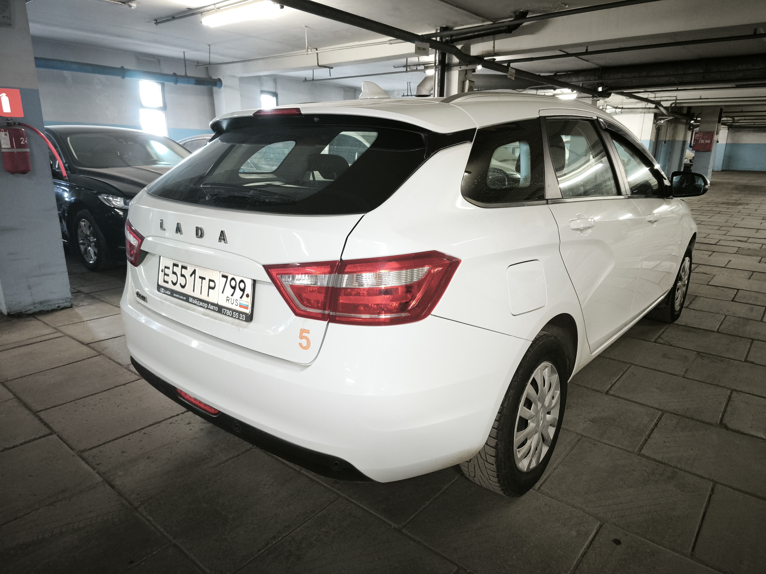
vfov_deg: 58.9
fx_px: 509
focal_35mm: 23
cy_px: 287
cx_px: 383
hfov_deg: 73.9
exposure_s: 1/50
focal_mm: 5.35
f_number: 1.7
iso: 1250
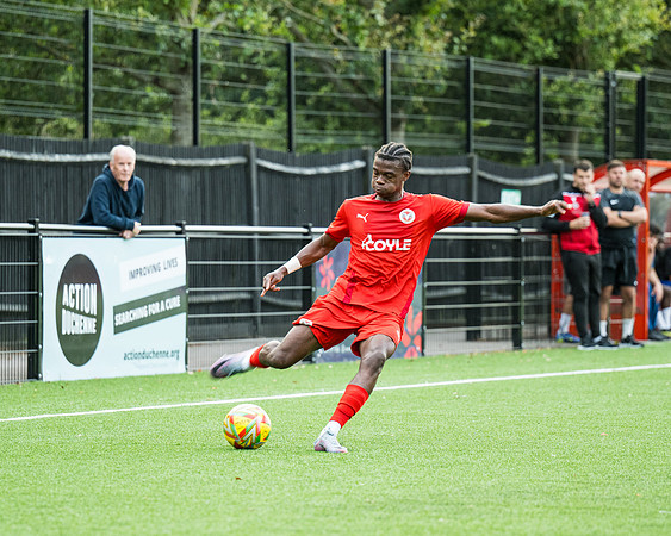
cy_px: 297
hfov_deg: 9.1
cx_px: 299
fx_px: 4234
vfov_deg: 7.2
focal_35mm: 213
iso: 800
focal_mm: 125
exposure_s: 1/400
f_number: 2.8
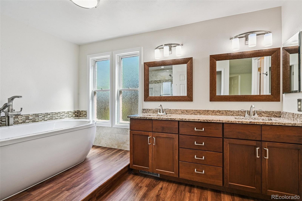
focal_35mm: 17
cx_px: 151
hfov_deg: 93.3
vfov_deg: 70.4
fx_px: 143
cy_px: 100
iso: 400
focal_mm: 17
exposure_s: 1/25
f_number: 10
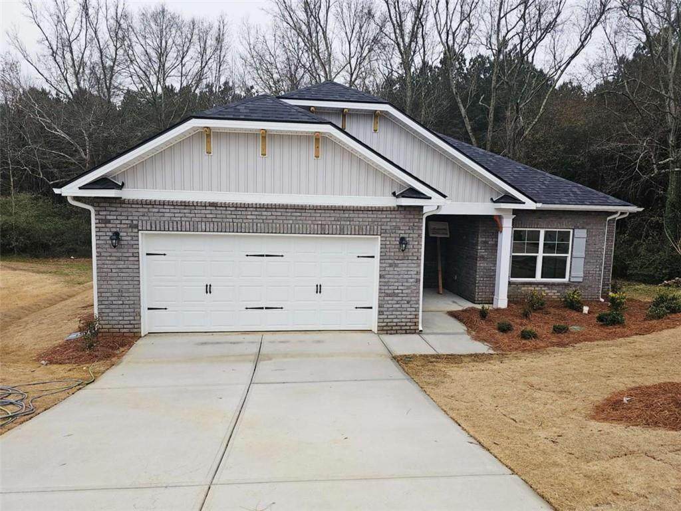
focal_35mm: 23
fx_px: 452
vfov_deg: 58.9
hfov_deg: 73.9
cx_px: 340
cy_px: 256
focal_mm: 6.3
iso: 10
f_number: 1.7
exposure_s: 1/256
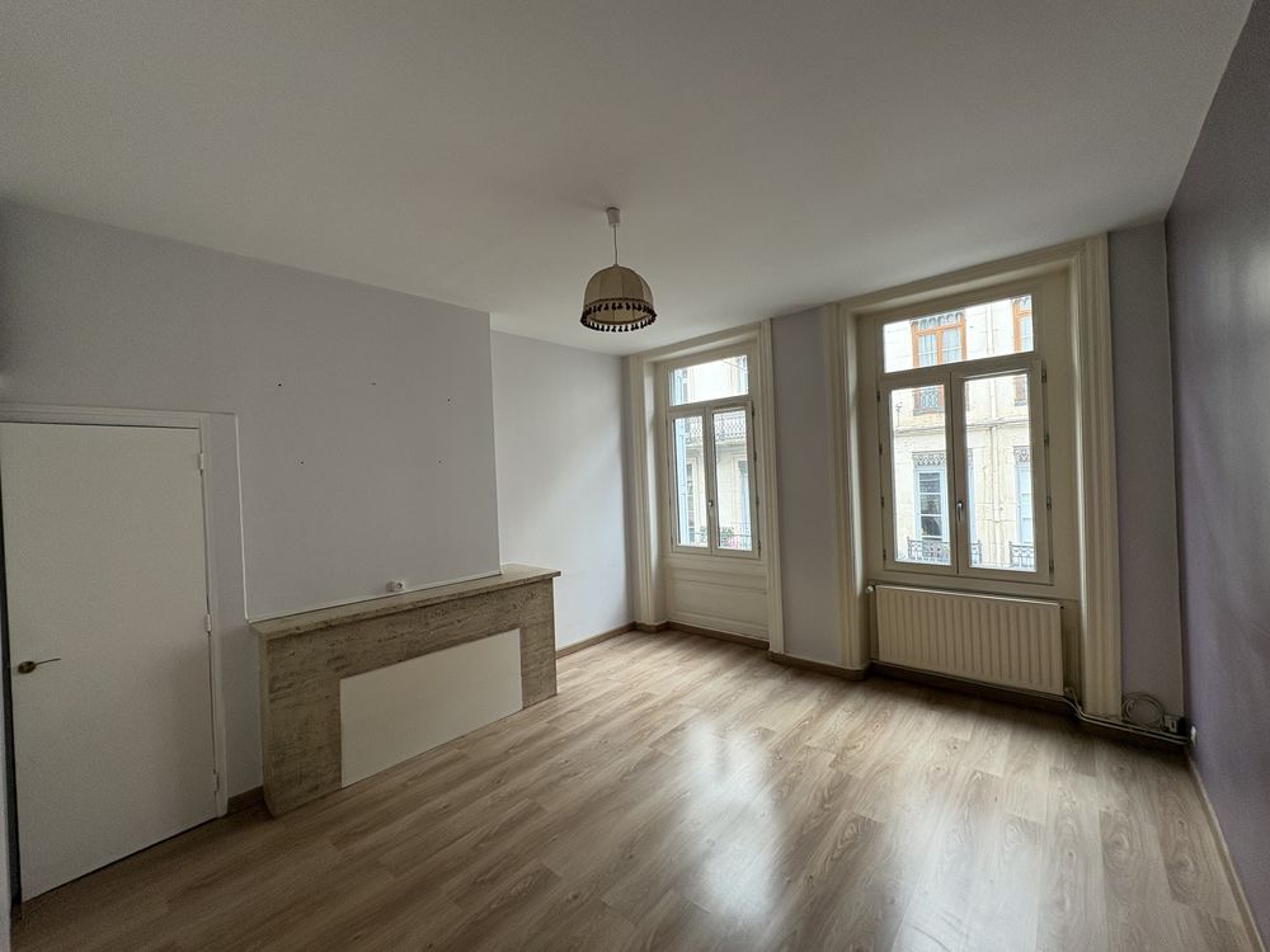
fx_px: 514
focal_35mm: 14
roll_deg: +2.4
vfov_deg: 85.7
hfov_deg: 102.1
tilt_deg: +2.2
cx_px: 635
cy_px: 476
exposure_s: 1/99
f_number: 2.2
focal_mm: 2.22
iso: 125
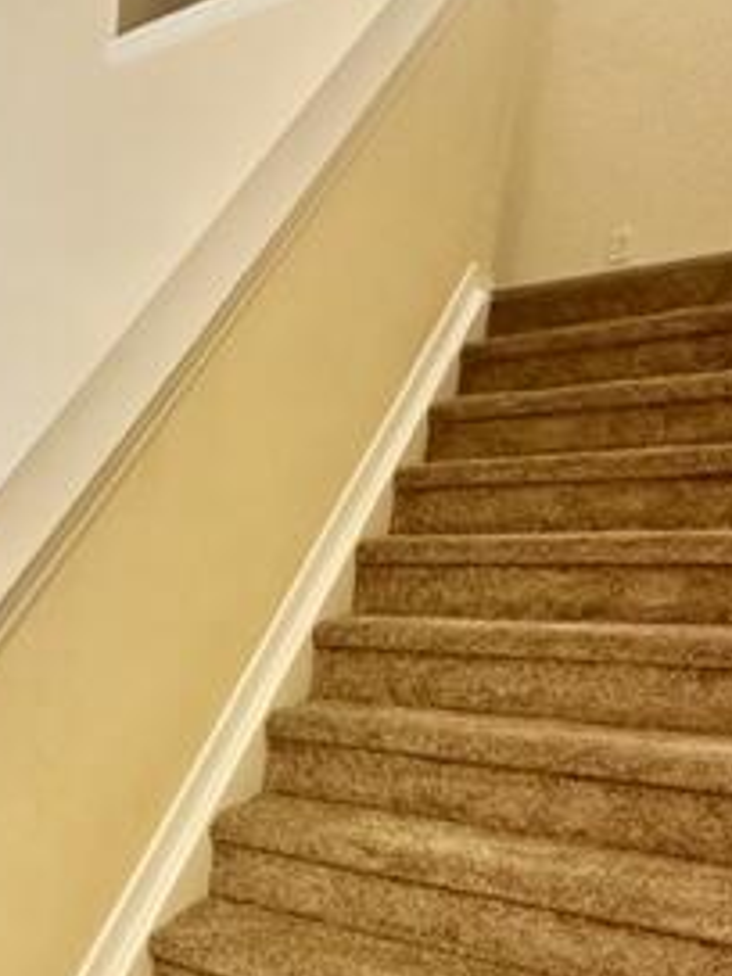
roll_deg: +0.5
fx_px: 930
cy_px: 822
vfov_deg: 50.9
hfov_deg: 35.5
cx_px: -108
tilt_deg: -16.5
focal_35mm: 33
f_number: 2.2
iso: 160
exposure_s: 1/60
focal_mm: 2.22
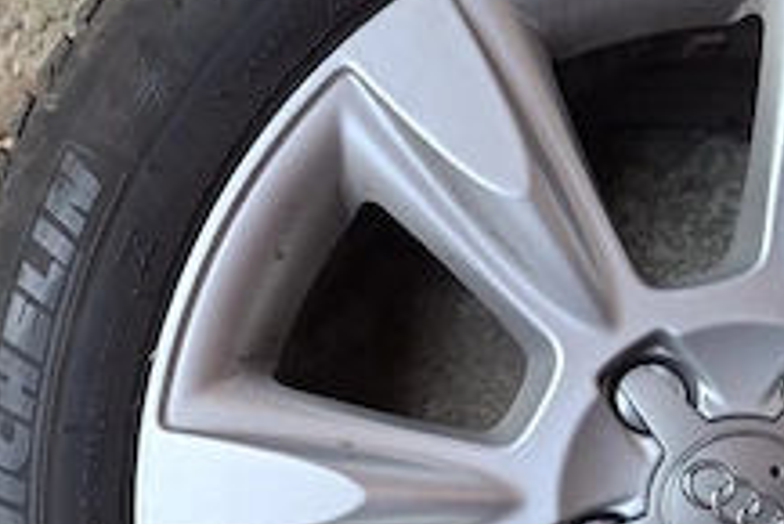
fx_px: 959
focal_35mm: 44
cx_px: 329
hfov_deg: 44.3
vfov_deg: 29.7
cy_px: 434
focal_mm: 5.54
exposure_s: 1/100
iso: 125
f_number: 1.8
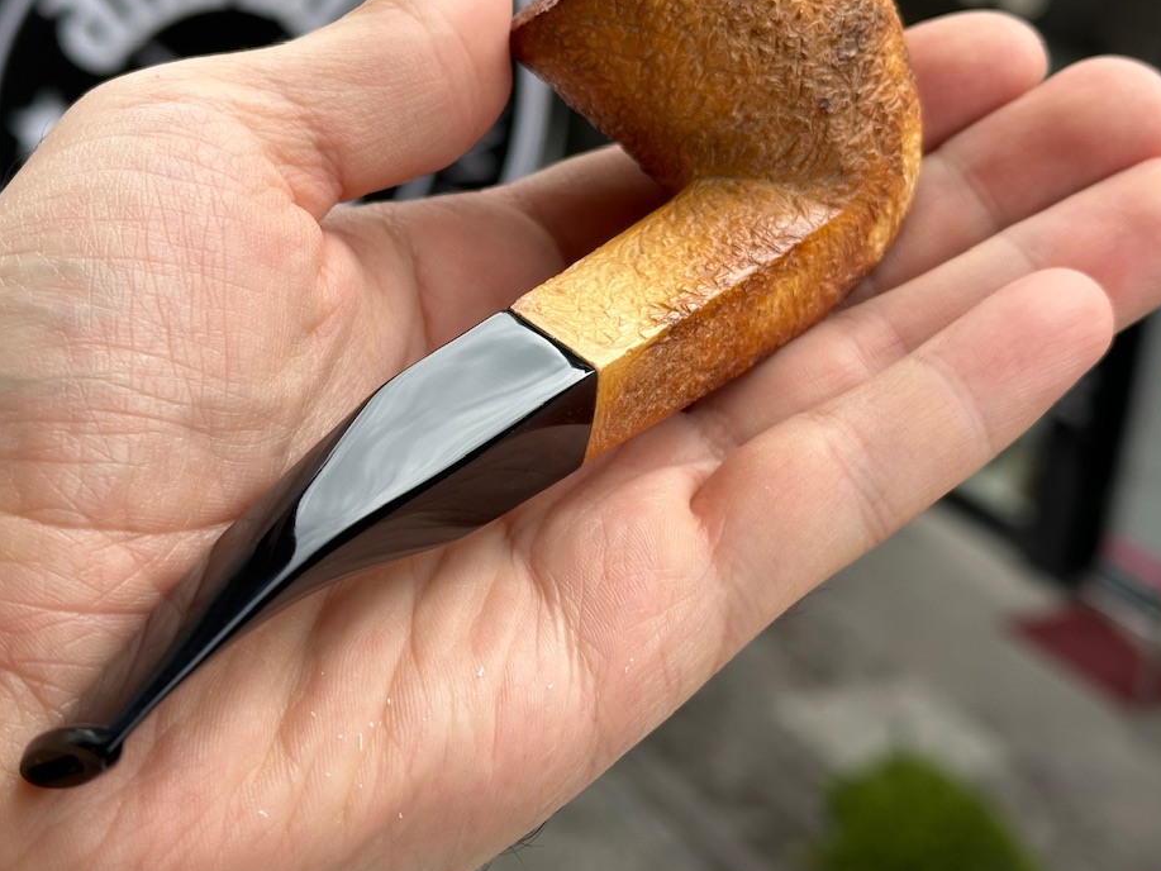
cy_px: 296
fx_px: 2247
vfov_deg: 21.9
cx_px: 423
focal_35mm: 67
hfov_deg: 28.8
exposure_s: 1/1272
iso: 64
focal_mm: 6.86
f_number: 1.78
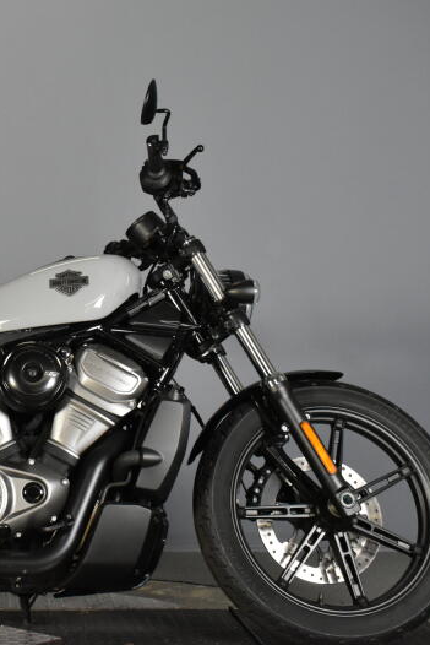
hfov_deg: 18.2
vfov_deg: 27.7
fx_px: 1307
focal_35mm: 73
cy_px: 326
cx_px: -4
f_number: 7.1
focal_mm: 32
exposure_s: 1/125
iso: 3200
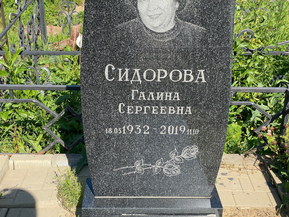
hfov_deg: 36.8
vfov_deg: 28.0
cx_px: 144
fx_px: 434
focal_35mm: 52
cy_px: 108
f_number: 2
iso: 20
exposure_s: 1/1043
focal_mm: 6
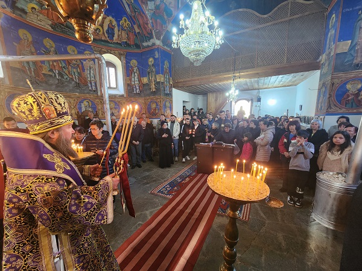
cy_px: 136
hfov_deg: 106.2
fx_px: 136
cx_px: 181
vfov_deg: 89.9
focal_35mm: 13
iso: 640
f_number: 2.2
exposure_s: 1/33
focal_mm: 2.2
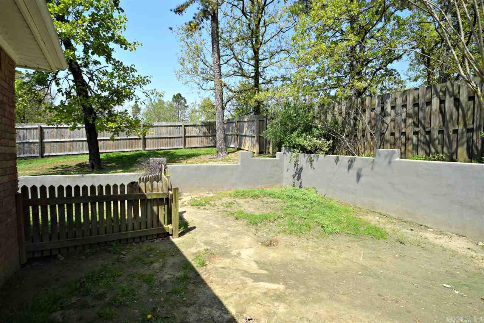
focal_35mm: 15
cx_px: 242
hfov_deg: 100.4
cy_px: 162
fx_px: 202
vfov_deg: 77.3
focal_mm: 10
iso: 200
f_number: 7.1
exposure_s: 1/400
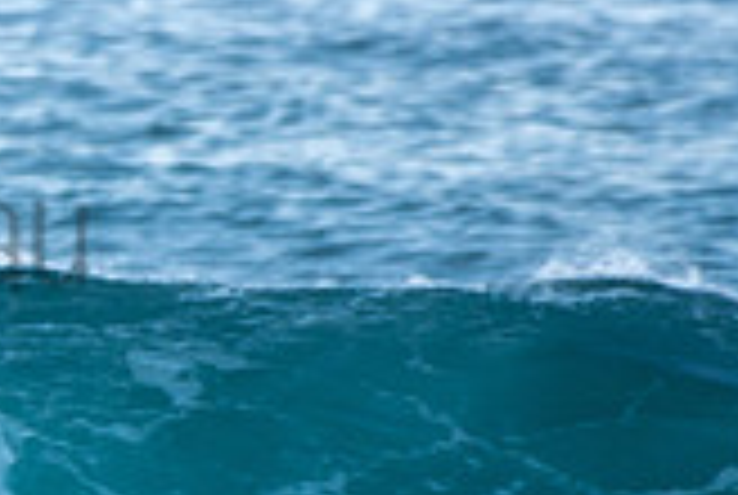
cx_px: -387
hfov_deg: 0.8
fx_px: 54382
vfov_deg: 0.5
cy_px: 182
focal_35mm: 2648
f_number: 5.6
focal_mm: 500
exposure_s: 1/250
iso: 250
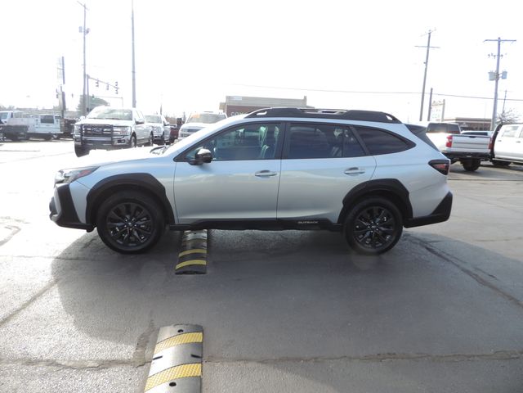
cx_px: 262
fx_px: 363
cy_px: 196
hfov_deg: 71.6
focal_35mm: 24
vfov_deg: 56.8
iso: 80
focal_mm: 4.3
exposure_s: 1/320
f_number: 3
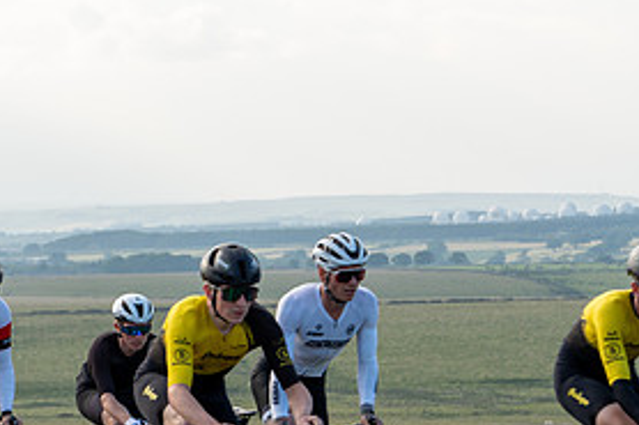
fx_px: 3033
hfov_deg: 11.9
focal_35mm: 171
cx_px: -14
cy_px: 433
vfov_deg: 8.0
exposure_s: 1/320
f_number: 6.3
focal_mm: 82
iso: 200
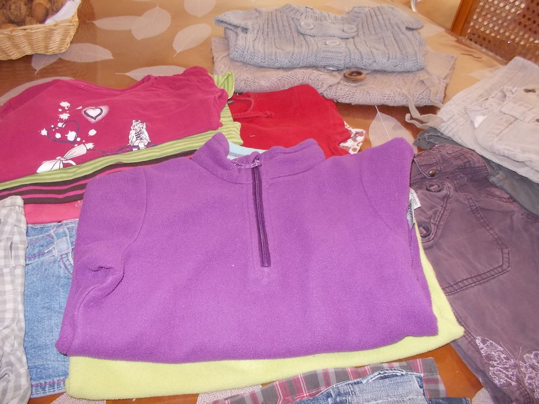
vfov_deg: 48.2
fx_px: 452
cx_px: 270
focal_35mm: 29
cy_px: 202
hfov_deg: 61.7
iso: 200
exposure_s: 1/30
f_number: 3.3
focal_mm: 4.1
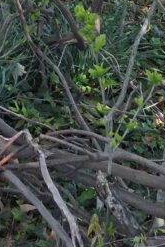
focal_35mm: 125
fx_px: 858
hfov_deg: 10.6
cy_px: -200
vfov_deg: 14.4
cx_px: -85
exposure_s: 1/297
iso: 32
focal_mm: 4.15
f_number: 2.2
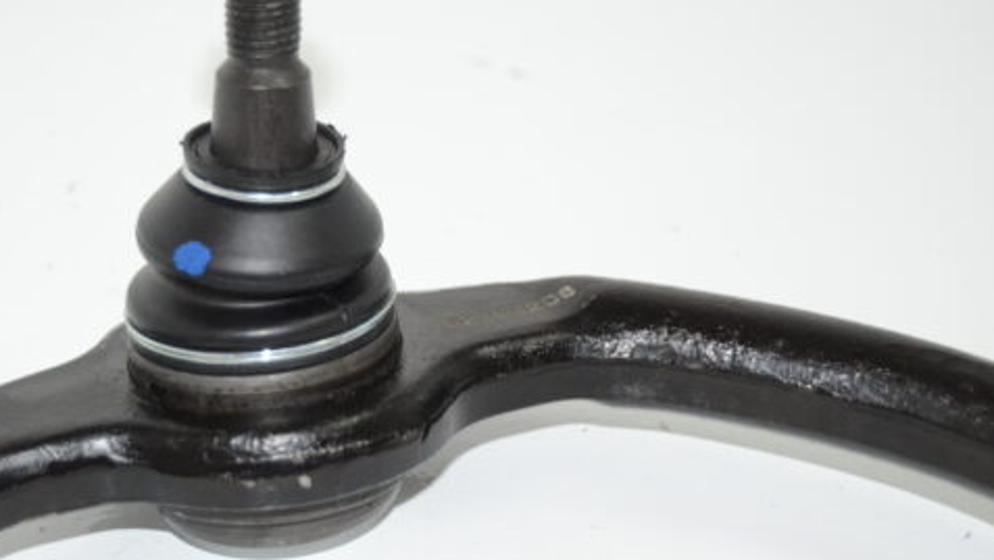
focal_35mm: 85
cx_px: 364
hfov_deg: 24.9
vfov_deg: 14.2
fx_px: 2242
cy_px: 185
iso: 800
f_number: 5
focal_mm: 42
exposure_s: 1/60
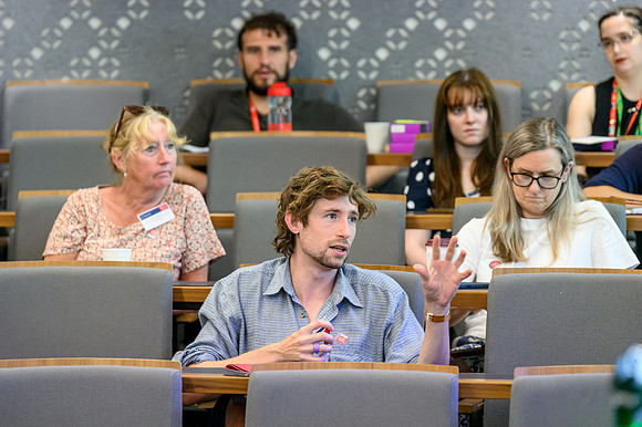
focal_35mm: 225
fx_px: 4017
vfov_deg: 6.1
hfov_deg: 9.1
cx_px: 321
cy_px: 214
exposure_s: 1/200
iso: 4000
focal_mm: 150
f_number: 2.8
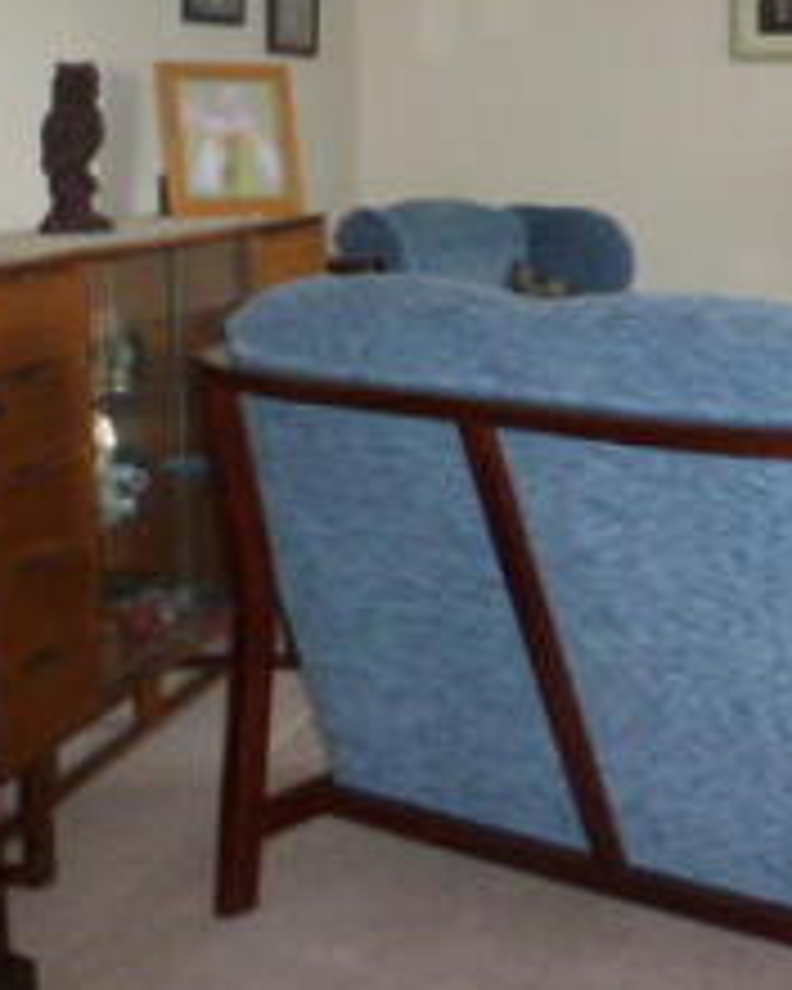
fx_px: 1817
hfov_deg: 22.1
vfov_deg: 30.3
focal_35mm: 62
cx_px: 1033
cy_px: 331
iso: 400
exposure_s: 1/60
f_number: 3.3
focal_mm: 4.3
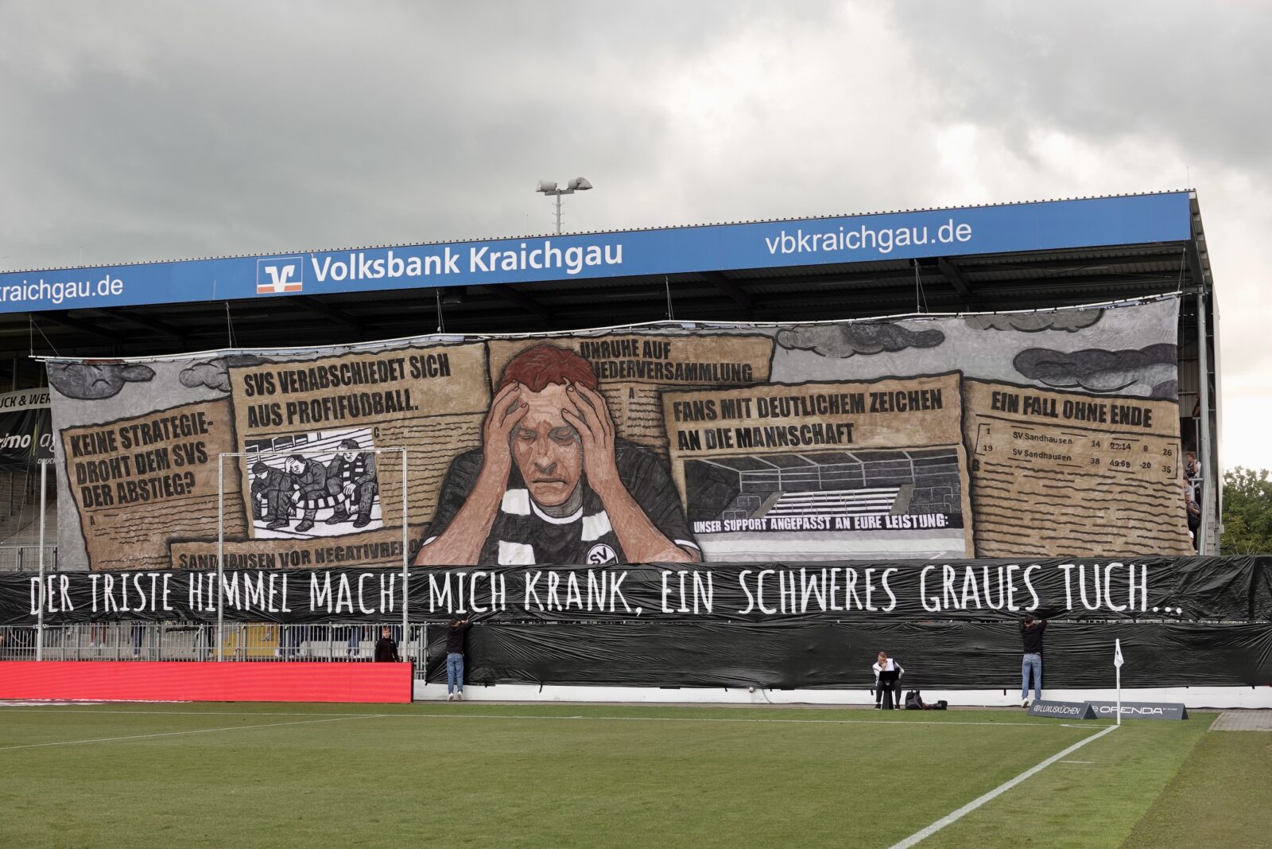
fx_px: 1837
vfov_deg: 26.0
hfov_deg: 38.2
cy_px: 424
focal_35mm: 52
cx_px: 636
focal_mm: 18.92
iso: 100
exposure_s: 1/200
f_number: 3.2
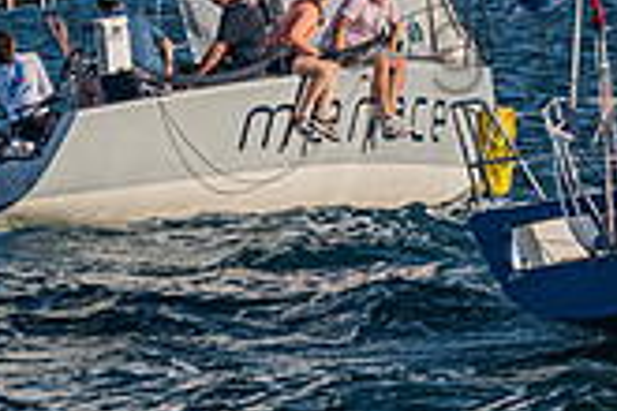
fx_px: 9991
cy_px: -316
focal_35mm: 583
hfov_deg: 3.5
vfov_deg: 2.4
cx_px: 957
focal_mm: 120
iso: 400
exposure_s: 1/1250
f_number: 6.3
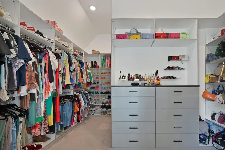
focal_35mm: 15
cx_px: 130
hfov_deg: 99.6
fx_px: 94
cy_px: 85
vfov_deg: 76.9
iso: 640
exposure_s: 1
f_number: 9
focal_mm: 12
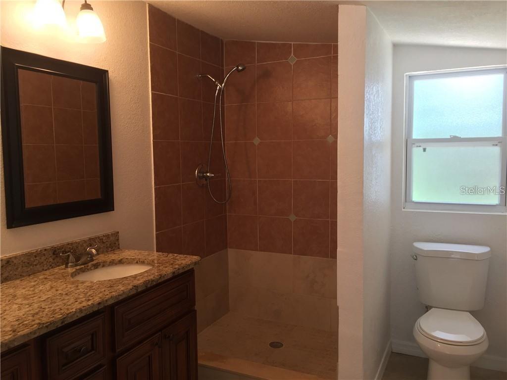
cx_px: 254
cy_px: 190
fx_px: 425
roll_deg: +0.1
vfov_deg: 48.2
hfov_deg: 61.7
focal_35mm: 29
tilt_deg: -5.8
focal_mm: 4.15
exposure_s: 1/30
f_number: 2.2
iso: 50
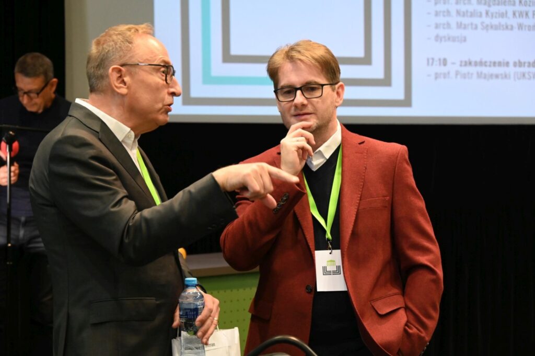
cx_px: 268
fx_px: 1336
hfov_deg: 22.6
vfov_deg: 15.2
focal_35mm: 90
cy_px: 178
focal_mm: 90
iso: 6400
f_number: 6.3
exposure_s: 1/60
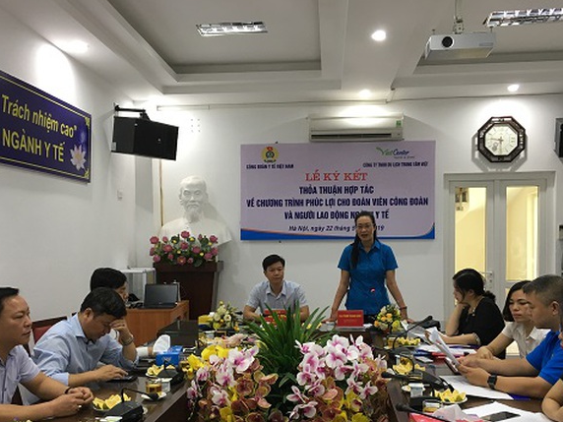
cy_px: 261
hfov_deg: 50.1
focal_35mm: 37
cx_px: 293
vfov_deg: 38.4
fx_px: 602
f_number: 2.2
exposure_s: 1/33
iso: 125
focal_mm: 4.15
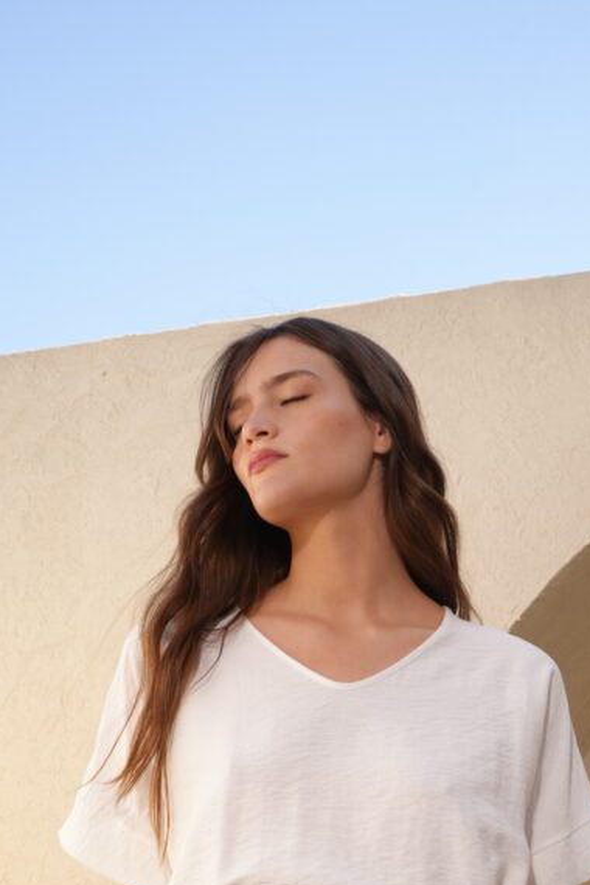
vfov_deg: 25.3
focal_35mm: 79
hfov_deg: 17.3
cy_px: 685
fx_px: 1942
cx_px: 329
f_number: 9
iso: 160
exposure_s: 1/125
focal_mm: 50
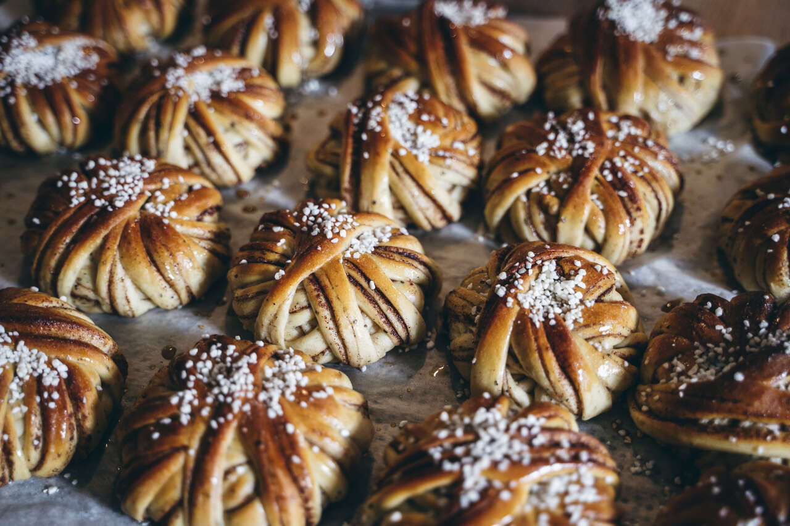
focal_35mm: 50
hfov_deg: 39.6
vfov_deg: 27.0
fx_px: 1097
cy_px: 263
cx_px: 395
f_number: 2.8
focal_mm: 50
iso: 400
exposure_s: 1/125
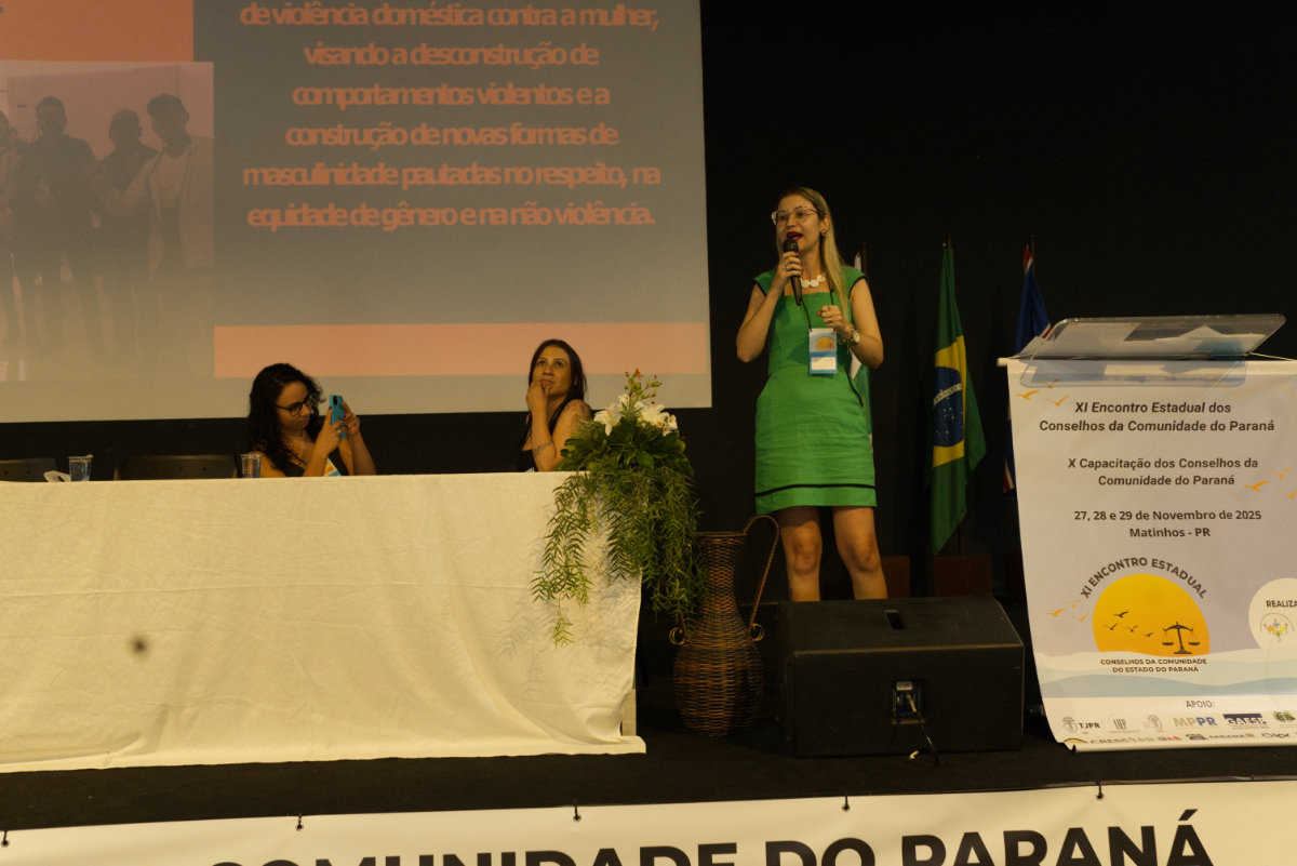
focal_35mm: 35
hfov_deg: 54.4
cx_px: 648
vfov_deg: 37.9
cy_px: 433
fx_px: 1261
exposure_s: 1/100
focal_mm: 35
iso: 5000
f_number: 5.6
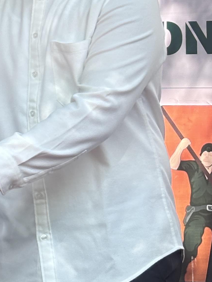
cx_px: -90
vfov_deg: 10.7
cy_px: -47
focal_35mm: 182
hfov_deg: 8.0
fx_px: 1486
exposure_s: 1/531
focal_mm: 5.96
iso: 32
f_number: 1.6
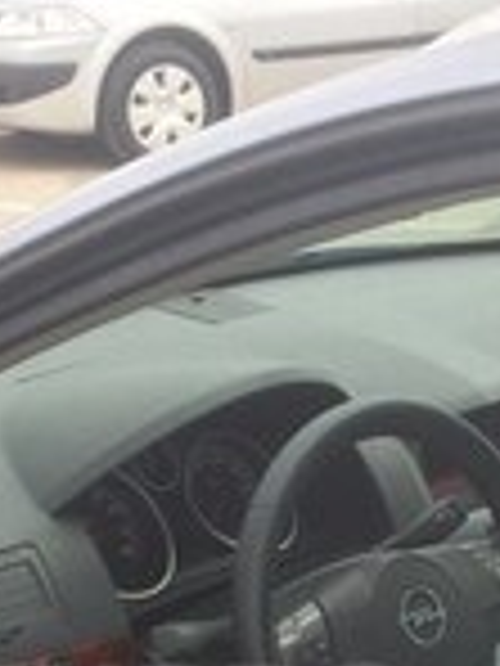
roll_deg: +1.2
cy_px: 716
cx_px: 297
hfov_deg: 15.2
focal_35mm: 97
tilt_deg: -25.6
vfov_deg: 19.5
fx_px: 1868
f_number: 2.2
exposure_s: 1/427
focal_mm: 4.15
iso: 32
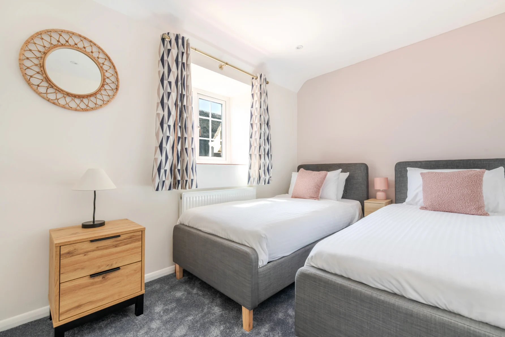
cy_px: 168
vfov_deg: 77.3
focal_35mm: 15
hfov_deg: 100.4
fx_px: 210
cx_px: 252
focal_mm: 15
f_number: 9
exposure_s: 1/100
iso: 80
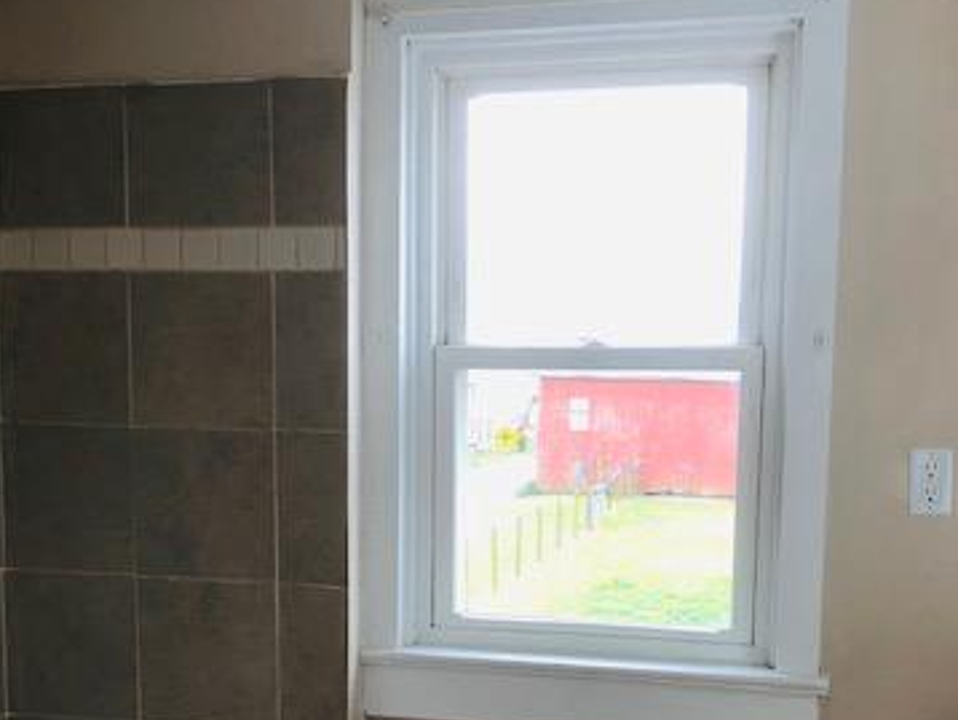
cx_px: 490
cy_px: 581
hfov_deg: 38.2
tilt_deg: -7.8
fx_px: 1385
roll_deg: -1.2
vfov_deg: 28.5
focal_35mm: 50
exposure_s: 1/120
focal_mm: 3.99
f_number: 1.8
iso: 50
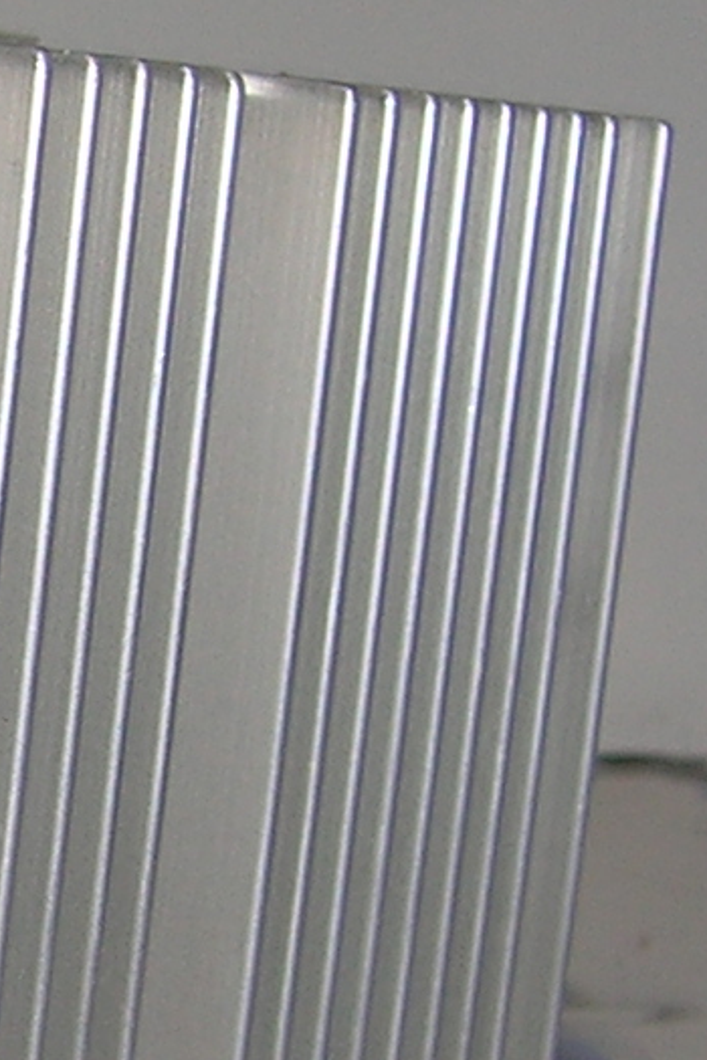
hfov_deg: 8.5
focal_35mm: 154
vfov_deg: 13.3
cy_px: 626
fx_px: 4536
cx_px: -677
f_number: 2.9
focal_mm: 5.7
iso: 50
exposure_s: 1/60.1
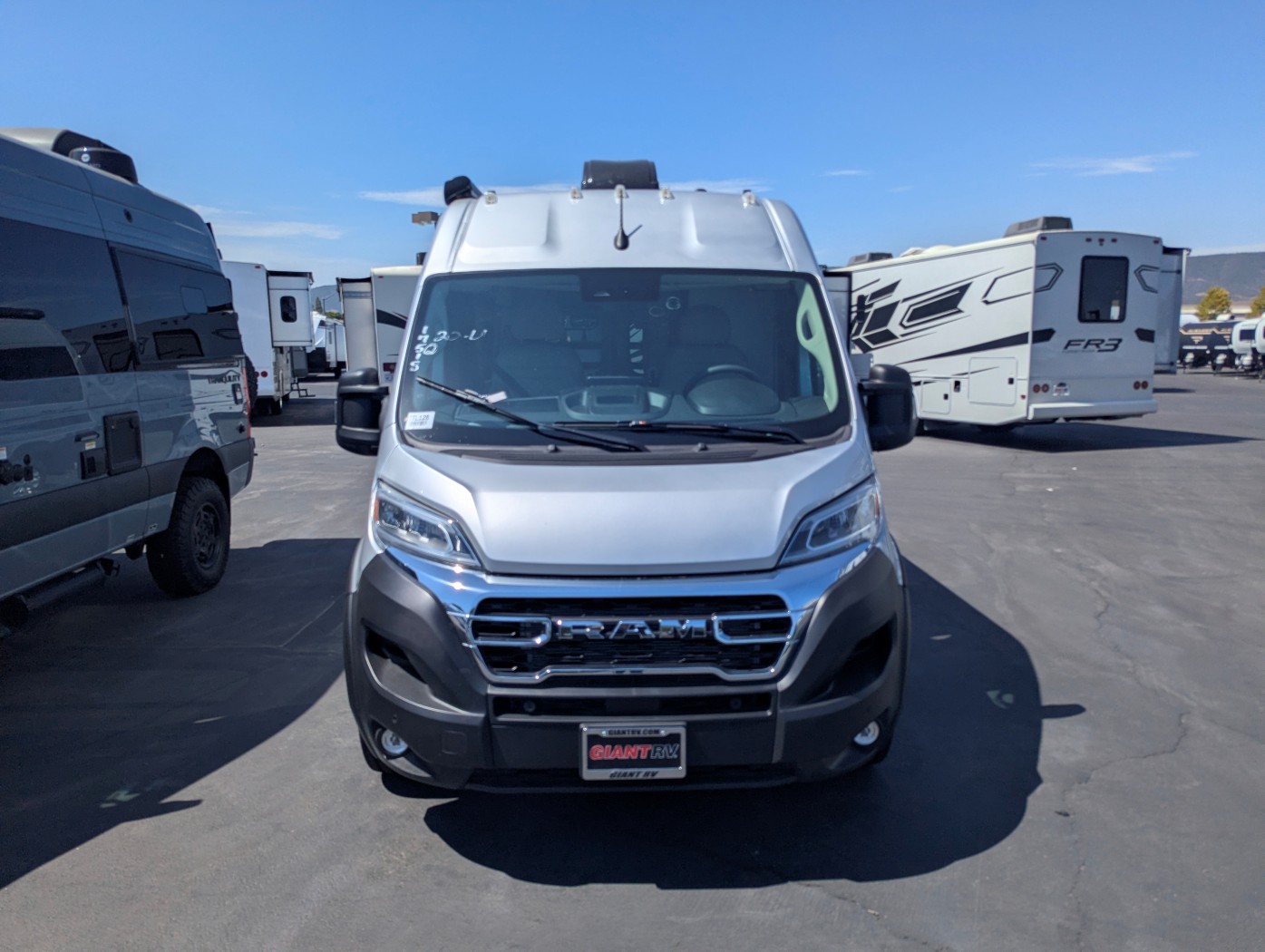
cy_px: 476
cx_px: 632
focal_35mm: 24
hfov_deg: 71.5
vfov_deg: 56.9
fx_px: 878
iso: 47
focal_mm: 6.81
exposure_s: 1/4717
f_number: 1.85
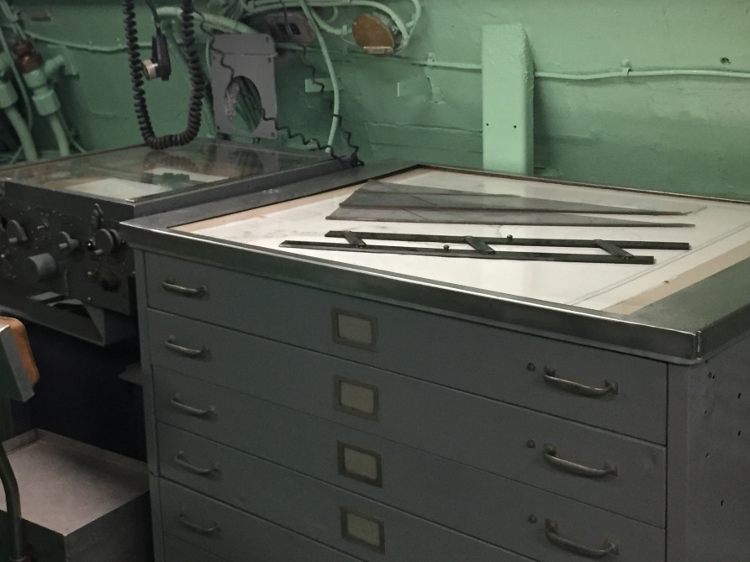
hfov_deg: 36.6
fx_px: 1127
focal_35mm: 52
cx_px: 289
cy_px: 205
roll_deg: +2.3
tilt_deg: -11.5
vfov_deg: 27.9
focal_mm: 4.15
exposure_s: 1/30
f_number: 2.2
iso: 250
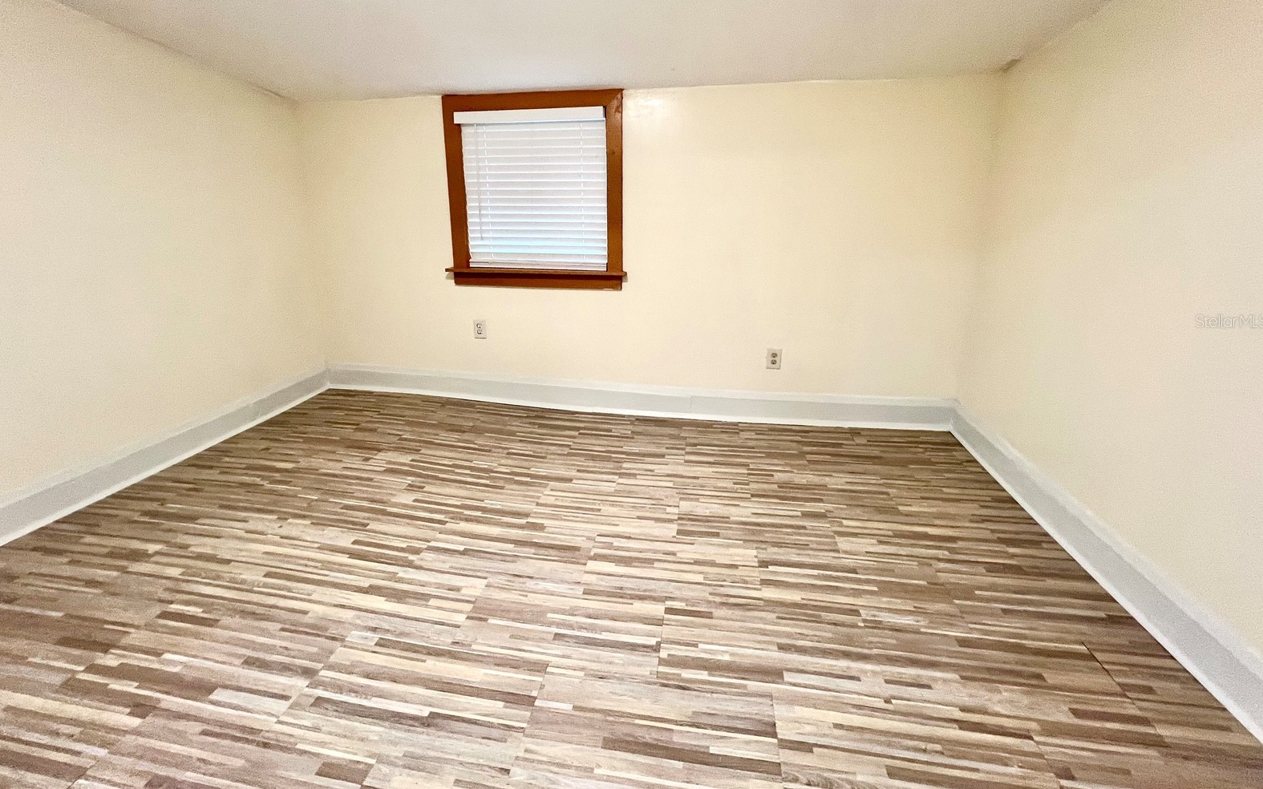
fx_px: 482
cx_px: 629
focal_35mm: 14
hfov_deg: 105.3
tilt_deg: -12.9
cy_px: 321
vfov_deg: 77.8
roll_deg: +0.3
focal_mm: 1.57
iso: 250
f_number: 1.8
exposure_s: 1/60
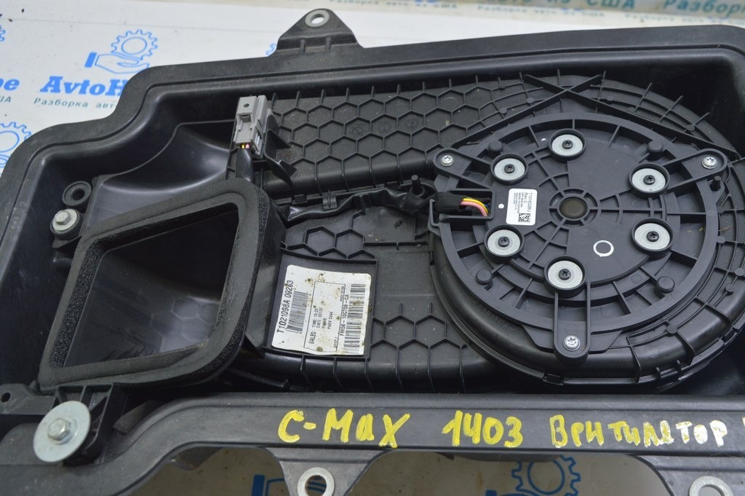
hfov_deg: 57.3
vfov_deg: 39.9
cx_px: 372
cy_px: 248
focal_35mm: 33
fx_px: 682
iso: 400
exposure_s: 1/20
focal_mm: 22
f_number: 5.6
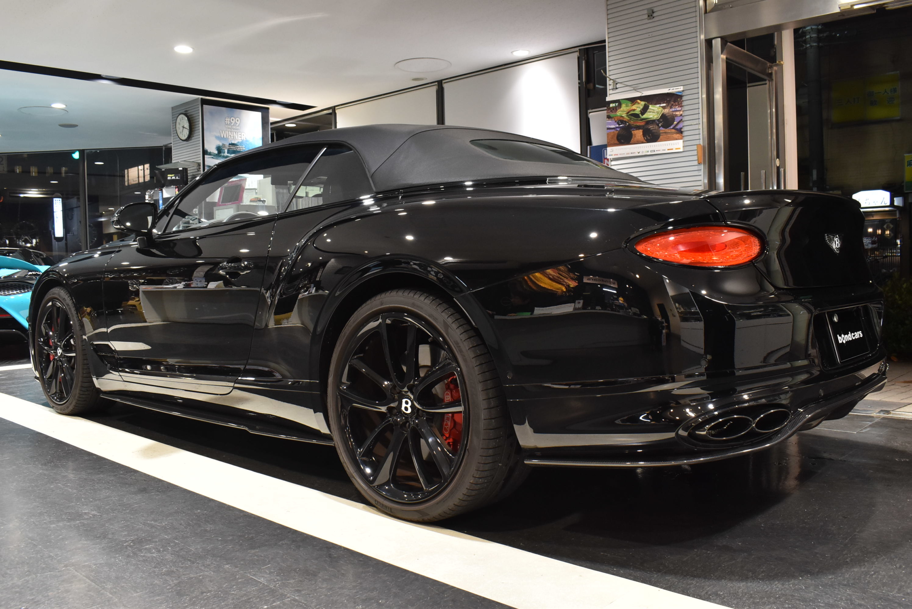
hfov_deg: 61.9
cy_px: 304
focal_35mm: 30
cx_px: 456
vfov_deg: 43.7
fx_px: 761
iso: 1000
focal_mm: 20
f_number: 8
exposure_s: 1/30
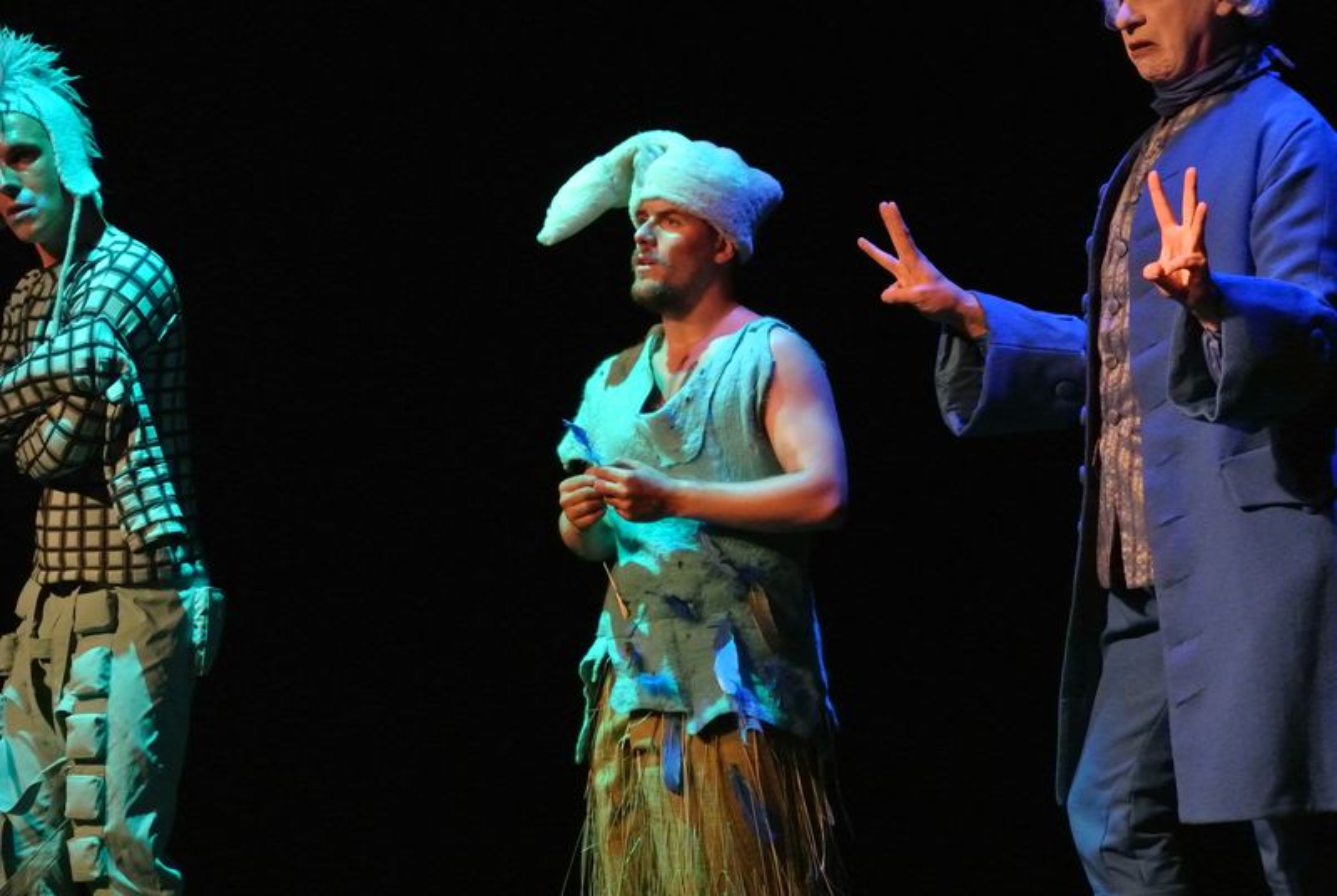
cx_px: 668
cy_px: 448
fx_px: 4947
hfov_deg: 15.4
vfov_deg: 10.3
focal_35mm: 133
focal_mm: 49.3
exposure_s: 1/60
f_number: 4
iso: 3200
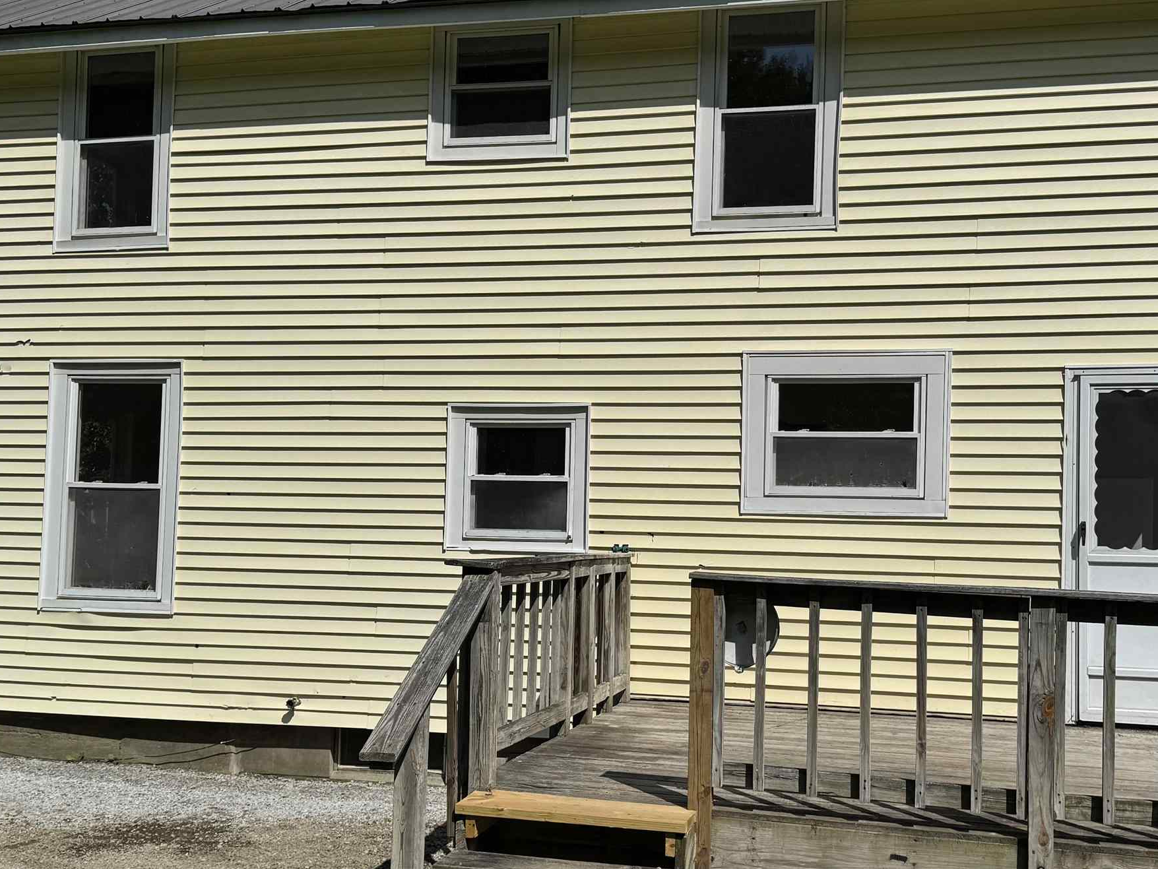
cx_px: 626
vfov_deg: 34.3
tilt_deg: +2.4
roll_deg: -1.3
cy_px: 485
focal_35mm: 42
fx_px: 1405
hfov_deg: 44.7
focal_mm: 6.76
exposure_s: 1/12346
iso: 80
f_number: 1.78
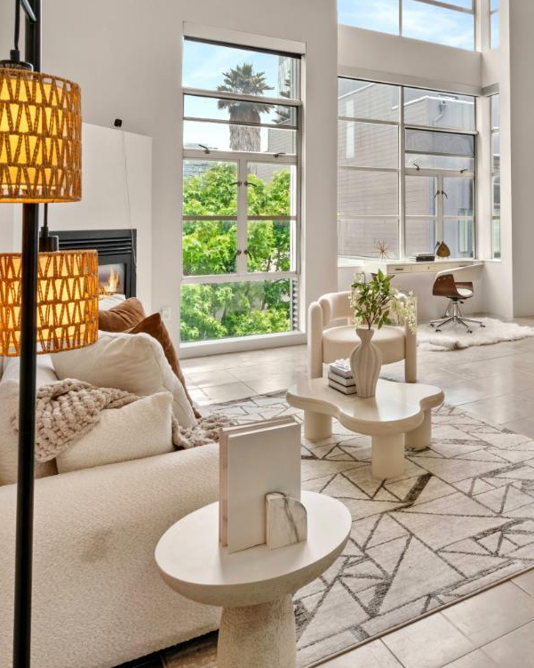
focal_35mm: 30
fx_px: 593
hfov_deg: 44.6
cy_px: 227
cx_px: 470
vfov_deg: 57.6
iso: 400
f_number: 16
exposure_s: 1/13
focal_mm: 16
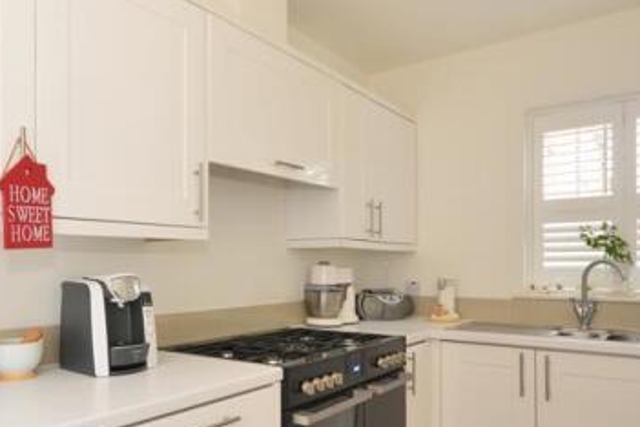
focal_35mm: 28
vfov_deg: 46.0
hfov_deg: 64.2
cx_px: 228
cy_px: 266
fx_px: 498
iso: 200
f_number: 6.3
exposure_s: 1/2.5
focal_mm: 10
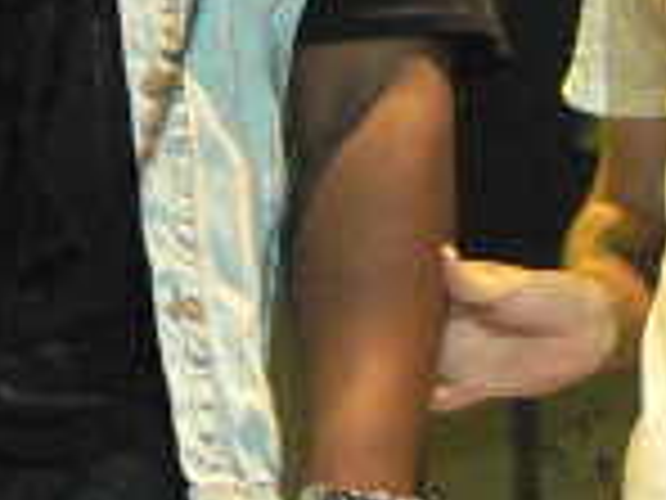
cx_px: 468
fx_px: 7869
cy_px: -124
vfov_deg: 3.6
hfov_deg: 4.8
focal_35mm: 409
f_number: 3.2
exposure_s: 1/60
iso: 400
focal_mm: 17.3
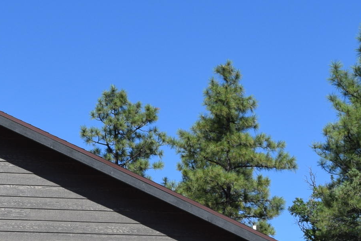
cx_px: -95
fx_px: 1441
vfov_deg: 9.4
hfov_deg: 13.8
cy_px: 296
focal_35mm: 144
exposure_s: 1/400
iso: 200
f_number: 10
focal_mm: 29
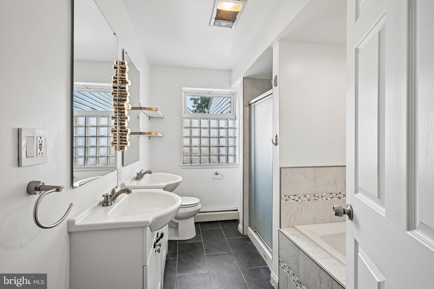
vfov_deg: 73.7
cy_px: 144
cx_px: 217
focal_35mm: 16
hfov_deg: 96.7
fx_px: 193
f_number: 8
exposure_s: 1/250
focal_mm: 16
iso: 800
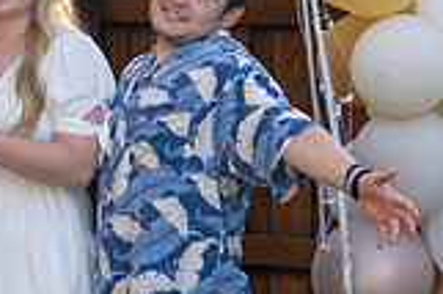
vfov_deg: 5.4
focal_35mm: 253
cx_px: 30
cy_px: 191
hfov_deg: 8.1
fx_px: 3110
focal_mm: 70
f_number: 3.5
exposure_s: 1/320
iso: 125
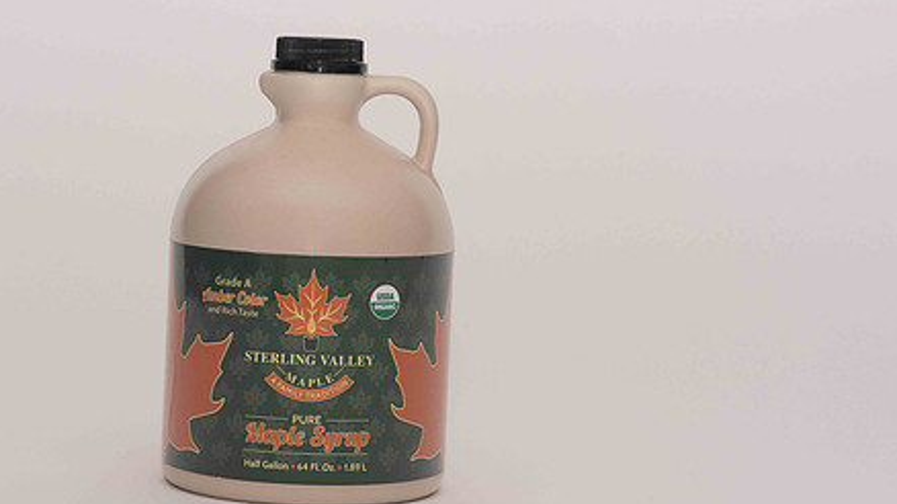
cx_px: 379
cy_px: 249
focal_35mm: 118
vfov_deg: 10.3
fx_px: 2806
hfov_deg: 18.2
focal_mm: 85
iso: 400
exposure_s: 1/100
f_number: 13
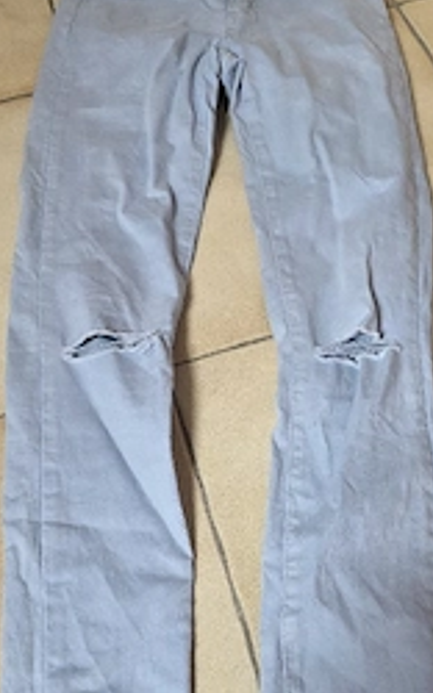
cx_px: 250
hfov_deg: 32.7
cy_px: 385
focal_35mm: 39
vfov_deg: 50.3
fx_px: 737
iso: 250
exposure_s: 1/101
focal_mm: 6.3
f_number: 1.7
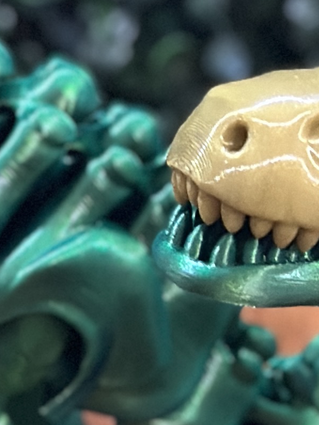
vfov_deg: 8.0
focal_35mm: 243
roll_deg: -1.1
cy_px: -149
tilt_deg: -19.4
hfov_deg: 6.1
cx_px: 310
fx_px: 2986
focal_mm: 6.86
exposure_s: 1/25
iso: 640
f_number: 1.78
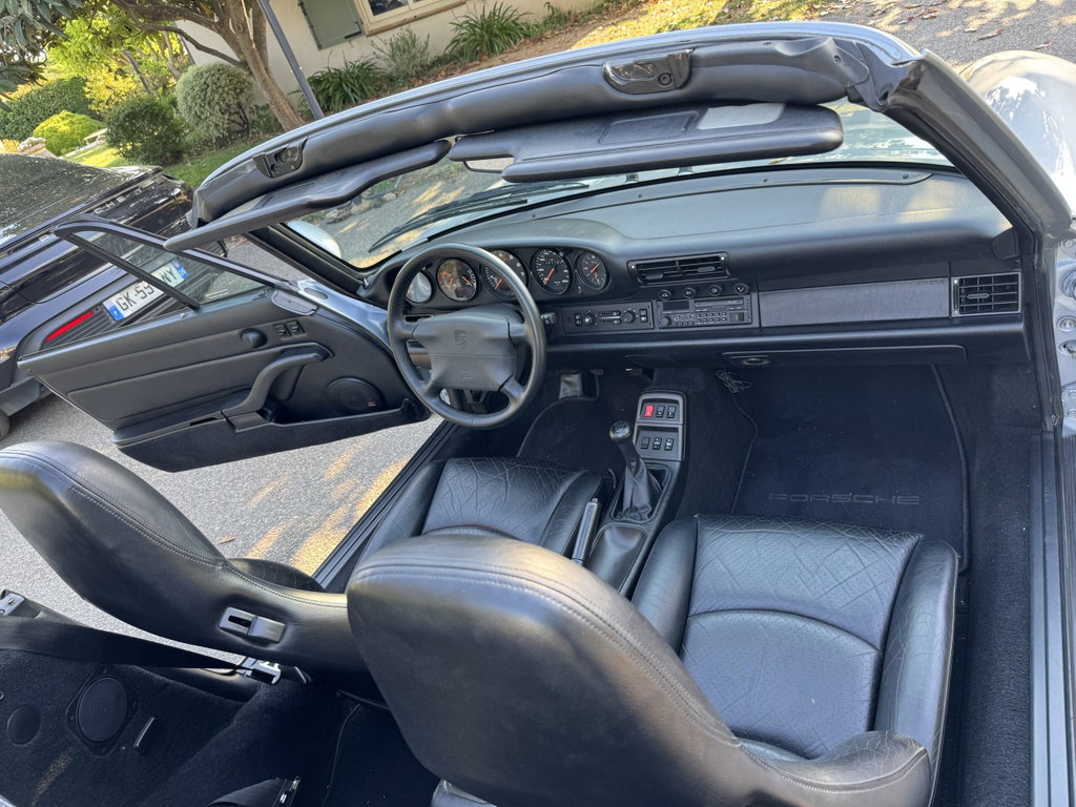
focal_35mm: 24
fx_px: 746
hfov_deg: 71.6
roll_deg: +19.0
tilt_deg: -31.7
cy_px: 404
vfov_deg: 56.8
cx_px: 538
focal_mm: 6.76
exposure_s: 1/121
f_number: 1.78
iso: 80
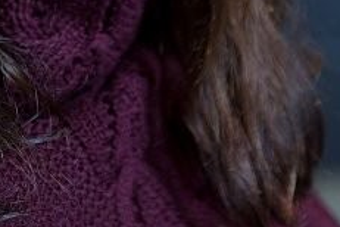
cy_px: -200
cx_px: 18
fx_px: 2578
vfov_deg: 5.0
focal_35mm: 273
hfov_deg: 7.5
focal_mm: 70
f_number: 2.8
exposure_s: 1/60
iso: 400
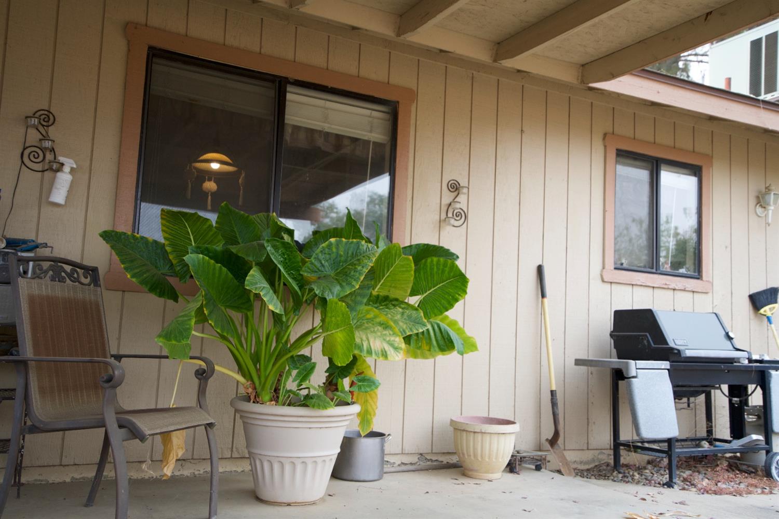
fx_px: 757
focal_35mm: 35
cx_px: 390
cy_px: 260
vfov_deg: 37.9
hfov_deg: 54.4
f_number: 4
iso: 500
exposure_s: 1/160
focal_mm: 35
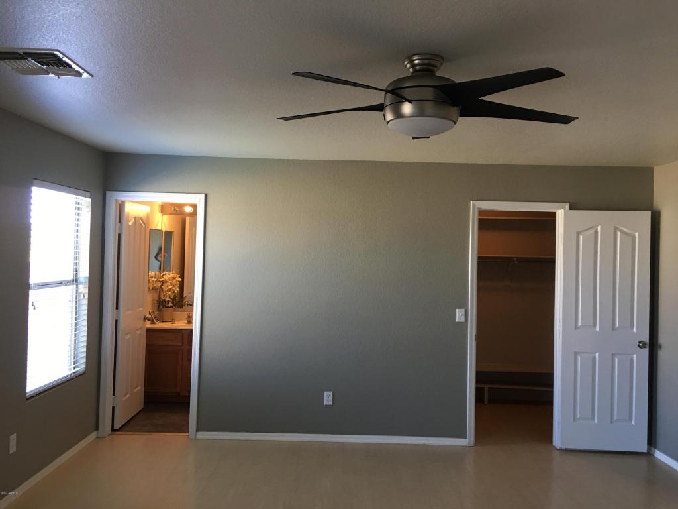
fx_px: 568
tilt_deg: -0.2
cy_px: 254
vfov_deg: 48.2
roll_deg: -1.3
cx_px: 339
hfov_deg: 61.7
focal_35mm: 29
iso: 32
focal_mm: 4.15
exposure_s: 1/15
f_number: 2.2
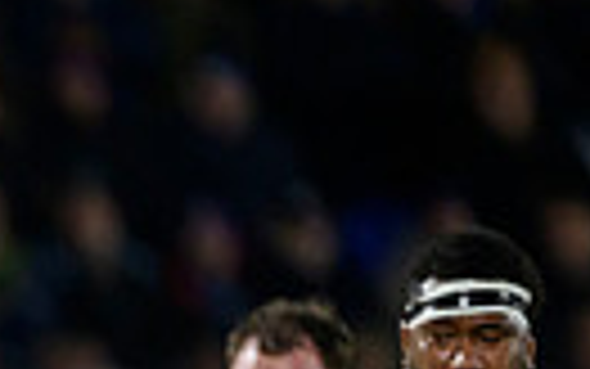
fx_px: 32832
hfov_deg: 1.0
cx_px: -876
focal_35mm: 2041
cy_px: 966
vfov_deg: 0.6
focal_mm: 400
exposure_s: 1/1600
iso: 4000
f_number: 3.2
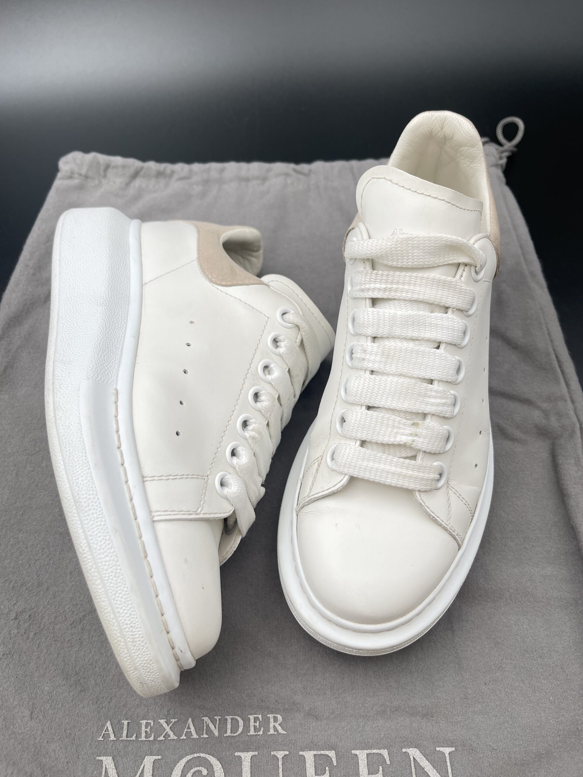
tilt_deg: -59.8
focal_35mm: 26
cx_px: 292
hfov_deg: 53.1
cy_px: 388
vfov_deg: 67.3
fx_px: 584
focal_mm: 5.1
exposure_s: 1/378
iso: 32
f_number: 1.6
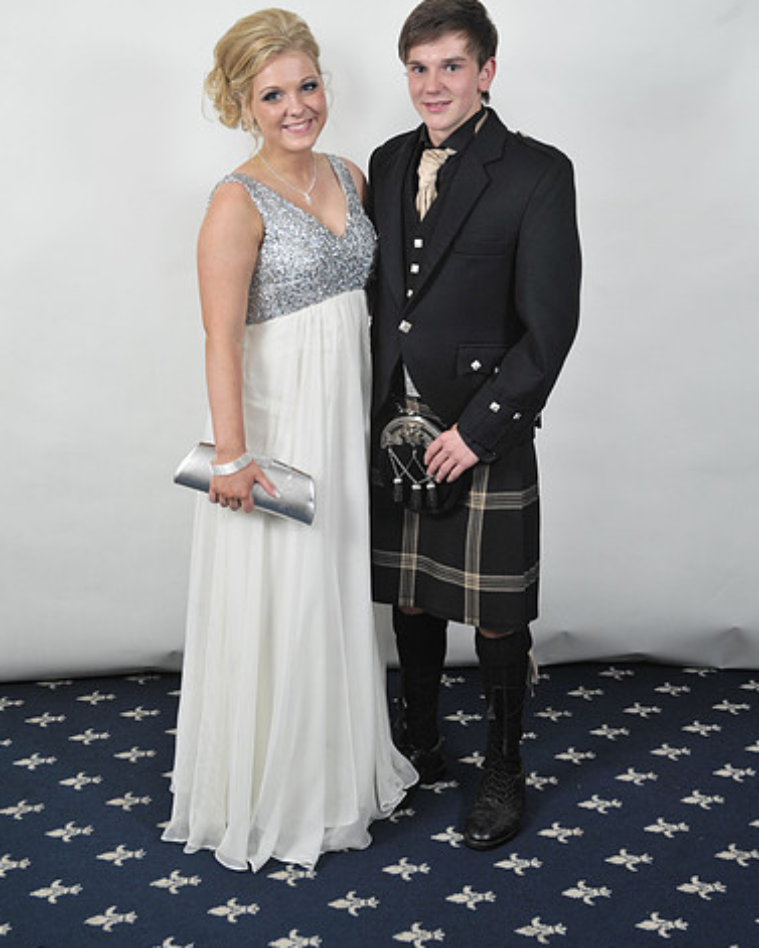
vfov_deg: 35.9
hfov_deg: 29.1
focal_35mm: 52
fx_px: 1460
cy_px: 411
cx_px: 376
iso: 1000
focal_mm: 45
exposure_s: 1/160
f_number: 7.1
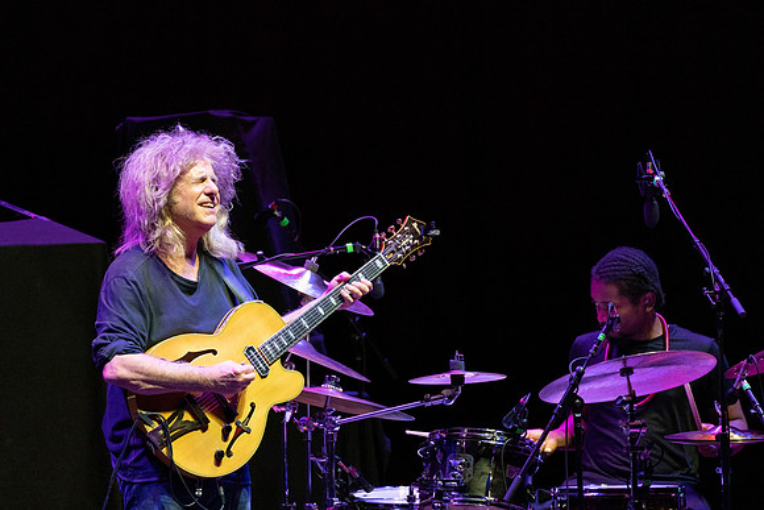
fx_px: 8490
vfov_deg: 3.4
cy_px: 255
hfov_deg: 5.2
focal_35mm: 400
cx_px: 382
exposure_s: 1/320
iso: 3200
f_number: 7.1
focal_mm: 400
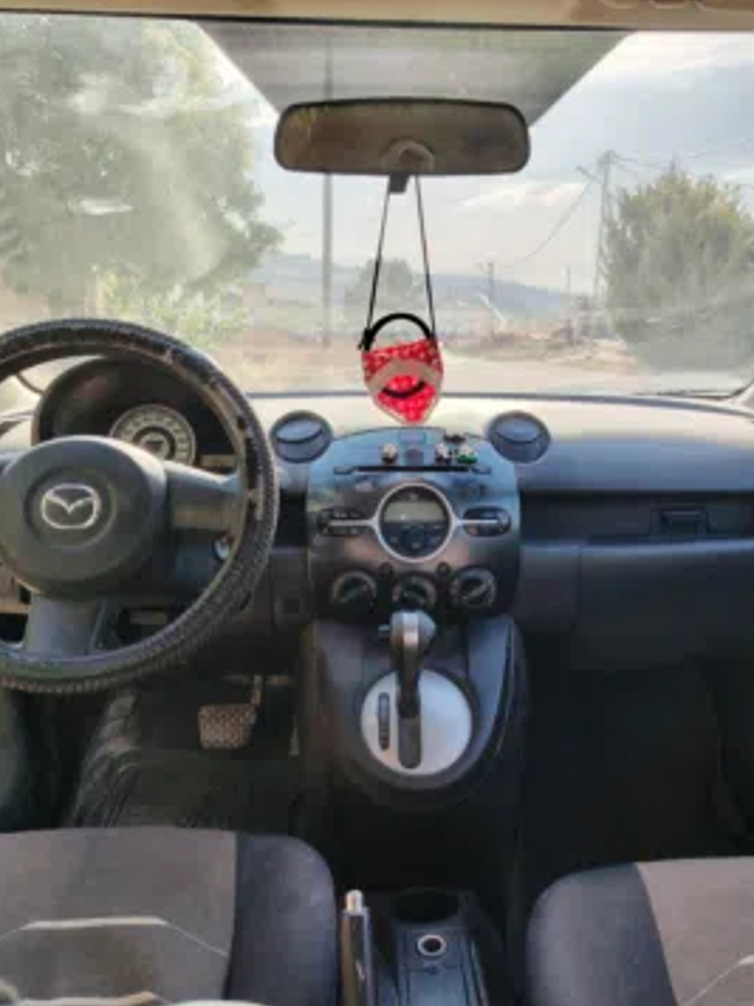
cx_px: 418
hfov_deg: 51.3
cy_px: 534
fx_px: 784
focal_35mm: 27
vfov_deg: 65.3
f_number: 1.75
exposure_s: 1/115
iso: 100
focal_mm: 5.25
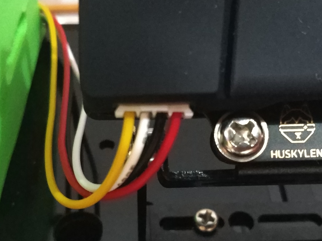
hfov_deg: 33.8
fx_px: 530
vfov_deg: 25.5
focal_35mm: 57
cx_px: 157
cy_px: 158
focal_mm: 4.73
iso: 6400
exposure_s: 1/12
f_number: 2.2
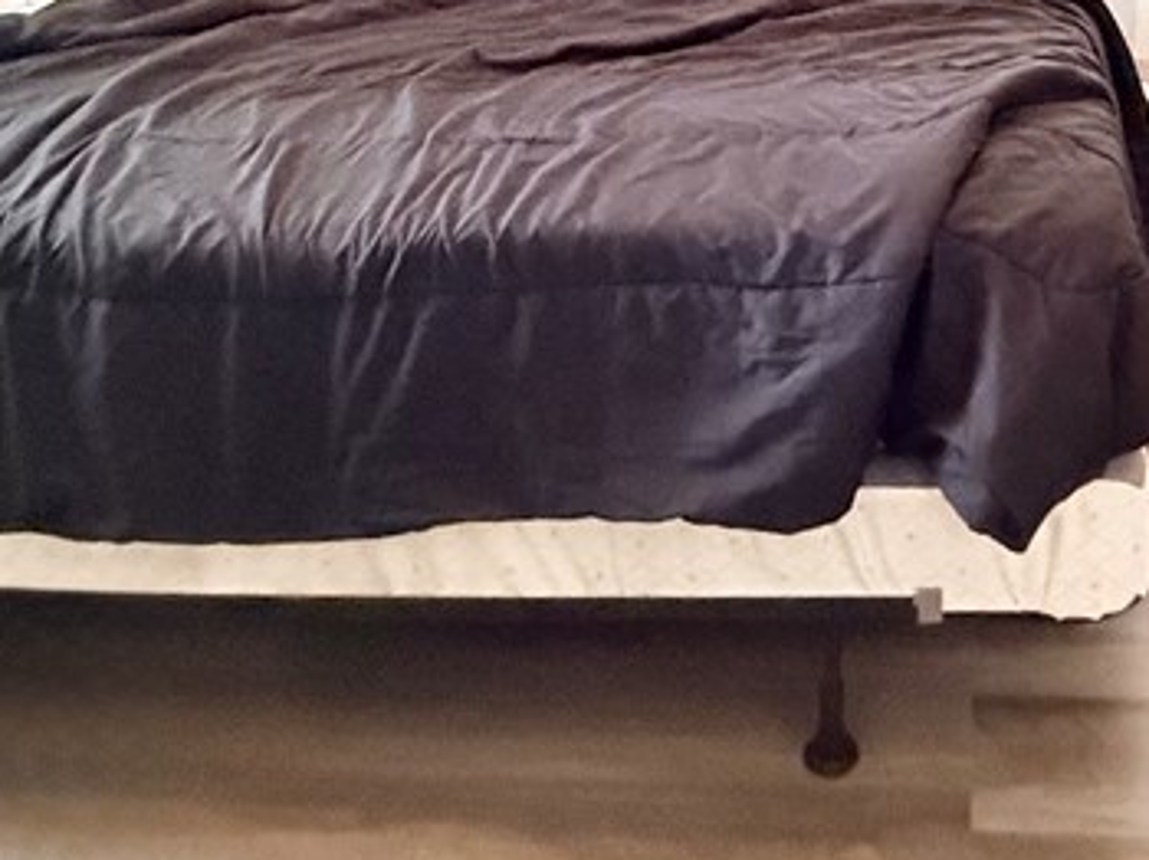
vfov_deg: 27.5
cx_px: 939
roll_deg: +0.0
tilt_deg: -0.9
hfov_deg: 43.4
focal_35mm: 41
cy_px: -332
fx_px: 1360
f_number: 2.2
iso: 800
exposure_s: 1/60
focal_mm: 2.22
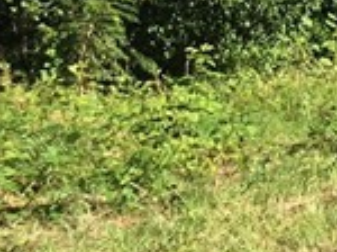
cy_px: -112
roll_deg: +0.3
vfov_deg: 7.4
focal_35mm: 198
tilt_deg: +3.6
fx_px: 1925
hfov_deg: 8.1
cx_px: 1112
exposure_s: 1/1166
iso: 25
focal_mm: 4.15
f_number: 2.2
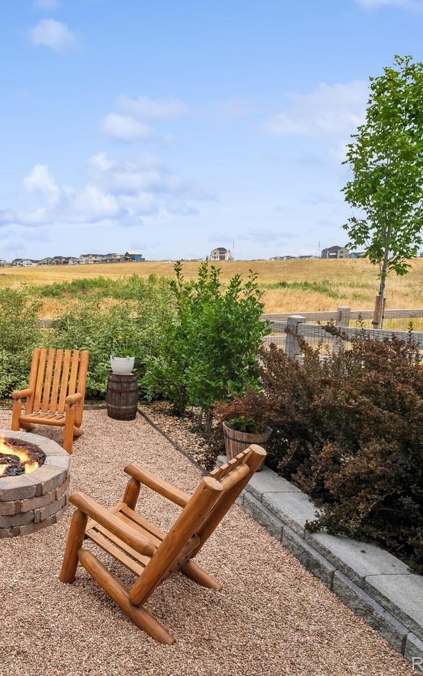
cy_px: 338
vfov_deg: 77.2
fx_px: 424
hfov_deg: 45.3
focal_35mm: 23
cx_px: 6
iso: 200
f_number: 8
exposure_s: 1/180
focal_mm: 15
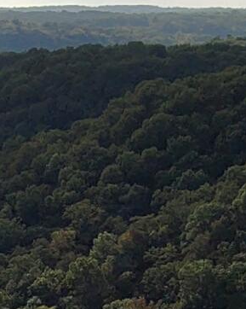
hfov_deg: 8.6
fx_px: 1549
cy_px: 548
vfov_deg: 10.7
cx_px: -236
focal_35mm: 170
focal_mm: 3.7
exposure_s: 1/1897
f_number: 2.8
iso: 100
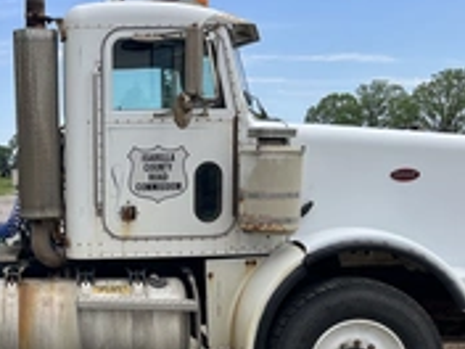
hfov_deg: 31.2
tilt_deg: -4.1
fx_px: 793
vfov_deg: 24.5
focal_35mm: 59
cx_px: 45
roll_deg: -0.3
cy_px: 262
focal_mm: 5.1
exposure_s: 1/2463
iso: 50
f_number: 1.6
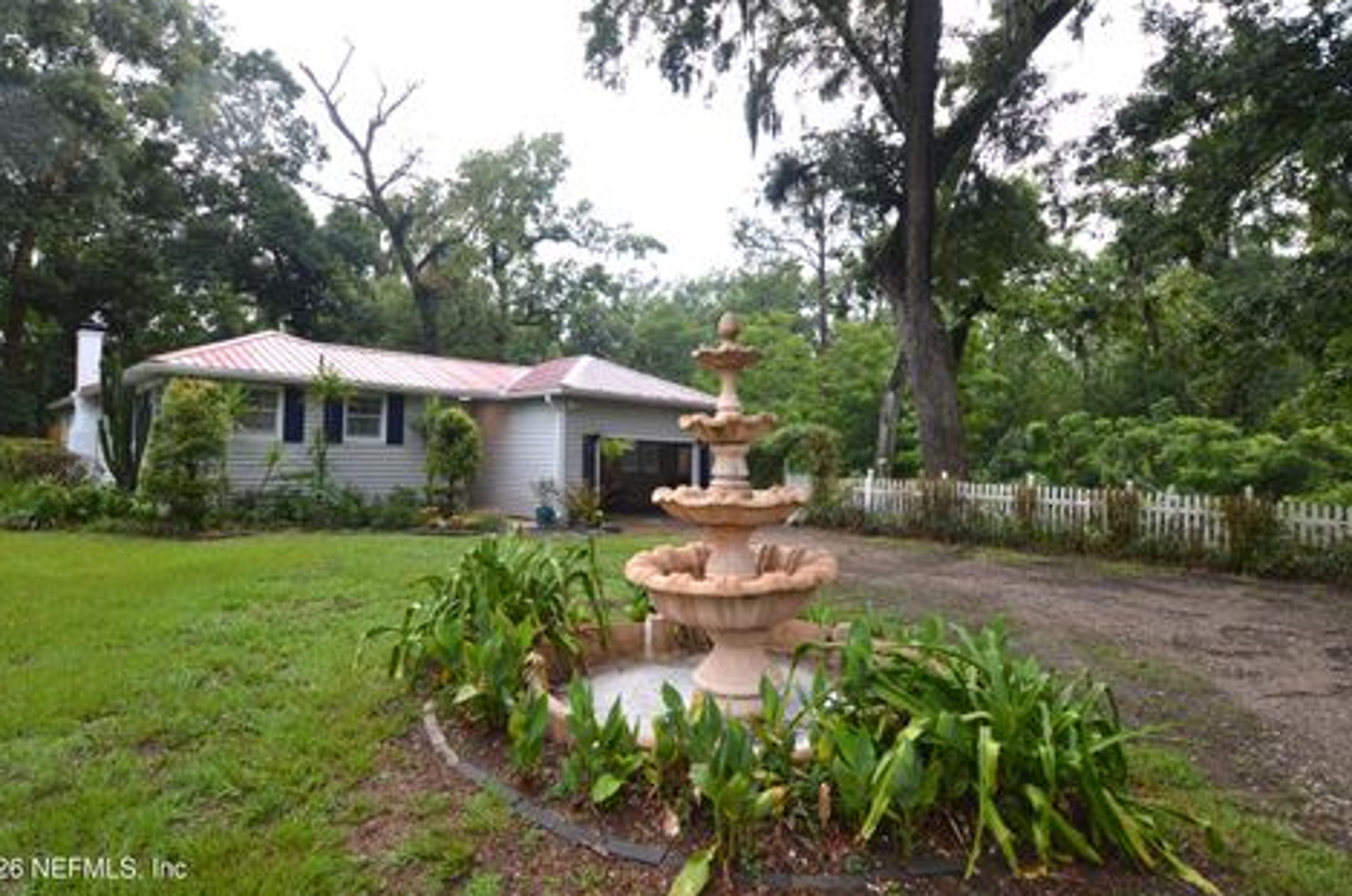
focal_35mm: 16
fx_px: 600
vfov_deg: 73.5
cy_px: 432
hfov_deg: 96.8
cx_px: 663
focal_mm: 10
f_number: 5.6
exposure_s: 1/125
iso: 250
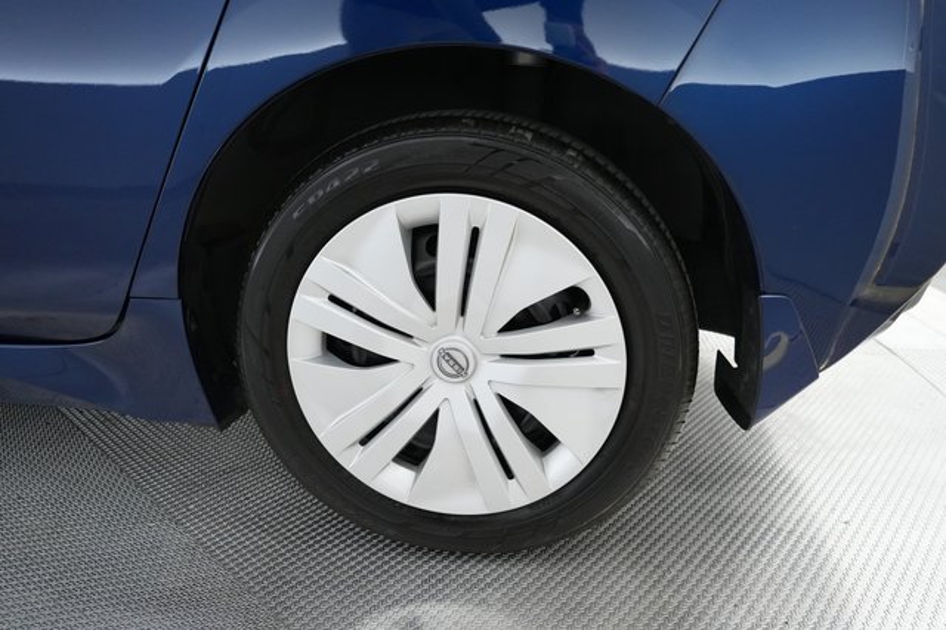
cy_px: 315
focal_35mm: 25
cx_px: 473
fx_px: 657
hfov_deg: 71.5
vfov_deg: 51.2
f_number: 2.8
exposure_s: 1/320
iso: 4000
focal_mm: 25
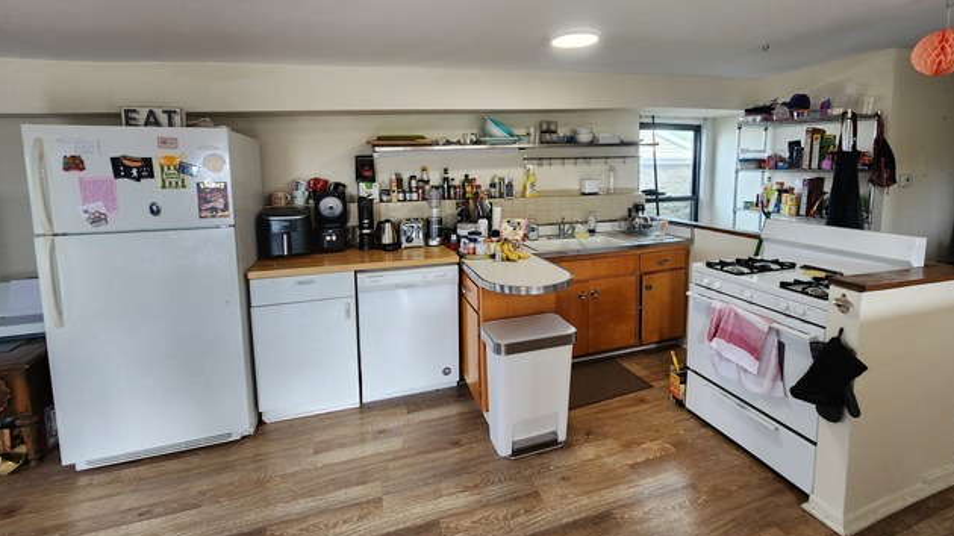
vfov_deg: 69.9
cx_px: 500
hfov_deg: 102.9
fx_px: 379
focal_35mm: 15
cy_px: 221
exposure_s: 1/60
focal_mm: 2.2
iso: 125
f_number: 2.2
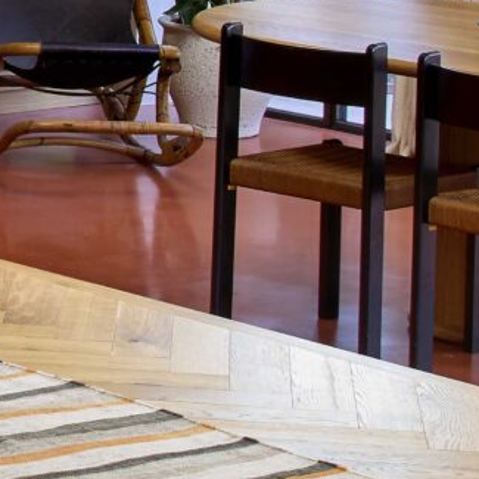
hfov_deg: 8.1
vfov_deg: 8.8
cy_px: -291
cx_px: -765
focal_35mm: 194
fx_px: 3037
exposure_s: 1/1.25
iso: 100
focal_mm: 29
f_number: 11
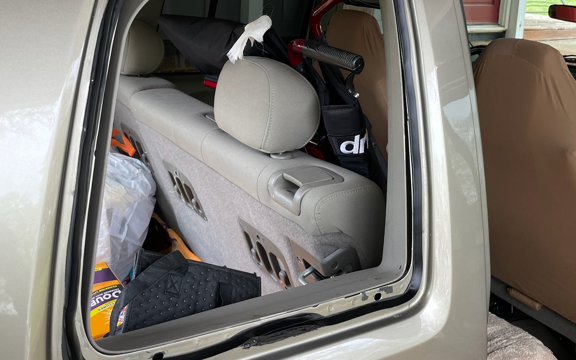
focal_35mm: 37
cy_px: 67
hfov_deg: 52.8
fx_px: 581
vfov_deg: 33.3
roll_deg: -2.8
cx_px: 289
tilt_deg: -9.6
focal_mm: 4.2
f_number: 1.6
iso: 64
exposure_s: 1/121
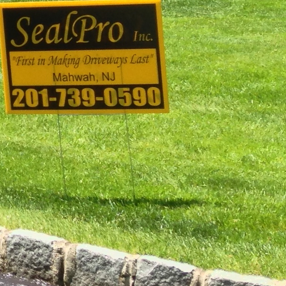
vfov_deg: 10.6
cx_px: -434
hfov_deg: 9.6
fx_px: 1477
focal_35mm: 158
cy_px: -166
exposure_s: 1/497
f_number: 2.4
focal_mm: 4.13
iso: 50
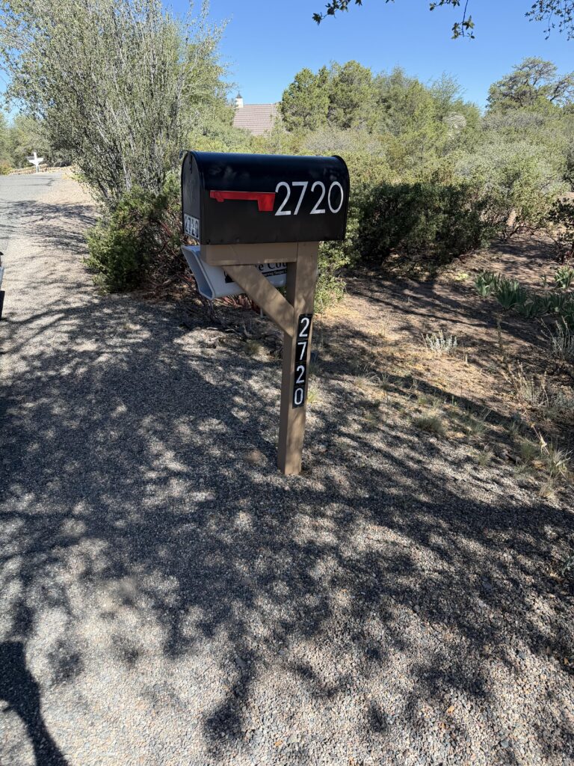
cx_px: 287
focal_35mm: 24
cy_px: 383
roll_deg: +0.5
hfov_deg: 56.8
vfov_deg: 71.6
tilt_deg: -24.2
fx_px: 531
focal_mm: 6.76
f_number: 1.78
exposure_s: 1/1770
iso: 100
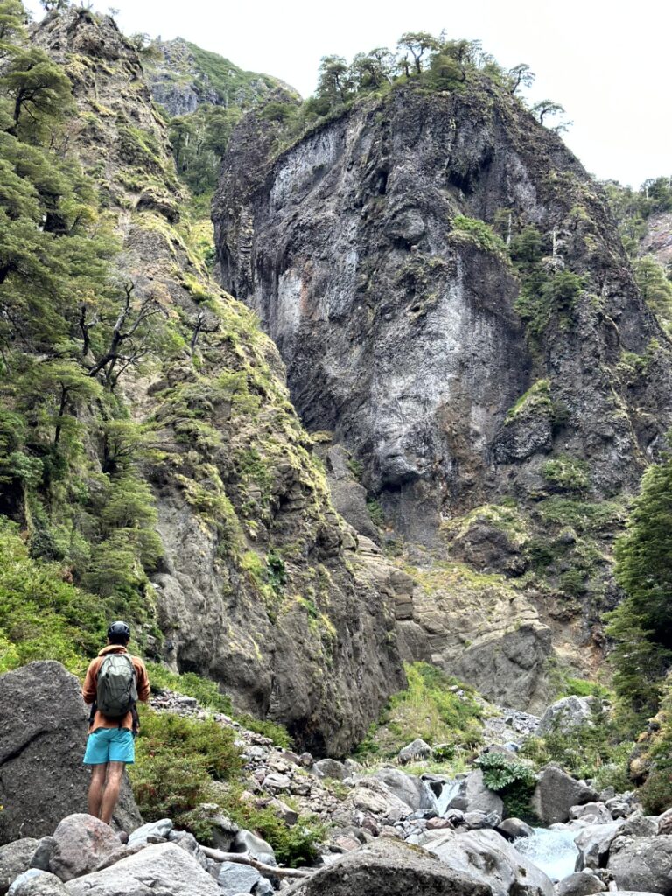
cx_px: 336
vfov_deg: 39.7
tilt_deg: +23.0
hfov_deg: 30.3
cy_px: 448
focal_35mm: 48
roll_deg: -1.6
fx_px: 1242
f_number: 1.78
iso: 80
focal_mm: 6.86
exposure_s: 1/524
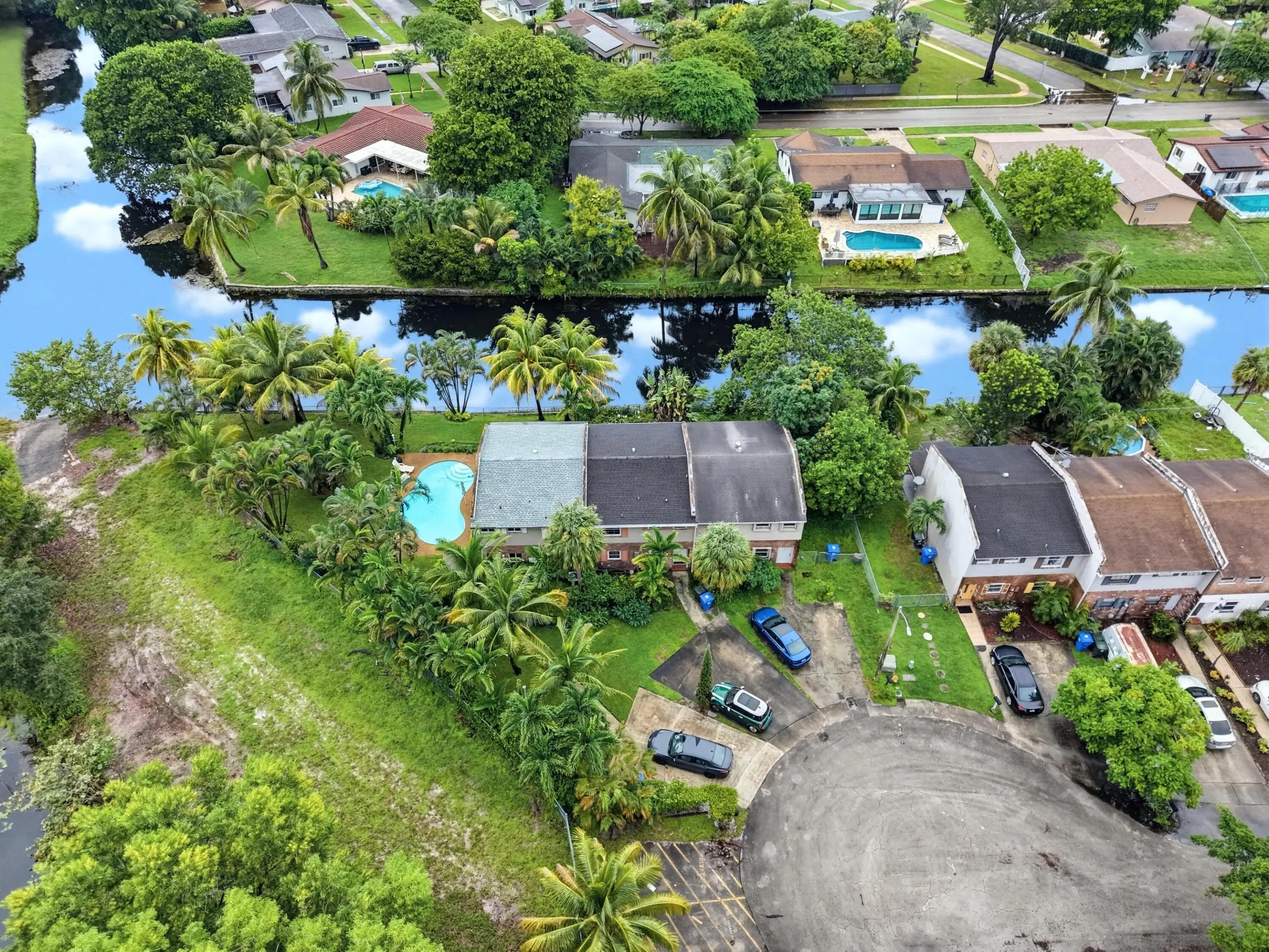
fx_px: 880
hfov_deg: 71.6
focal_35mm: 24
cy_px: 476
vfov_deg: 56.8
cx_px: 634
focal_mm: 8.7
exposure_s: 1/1600
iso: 800
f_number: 1.8
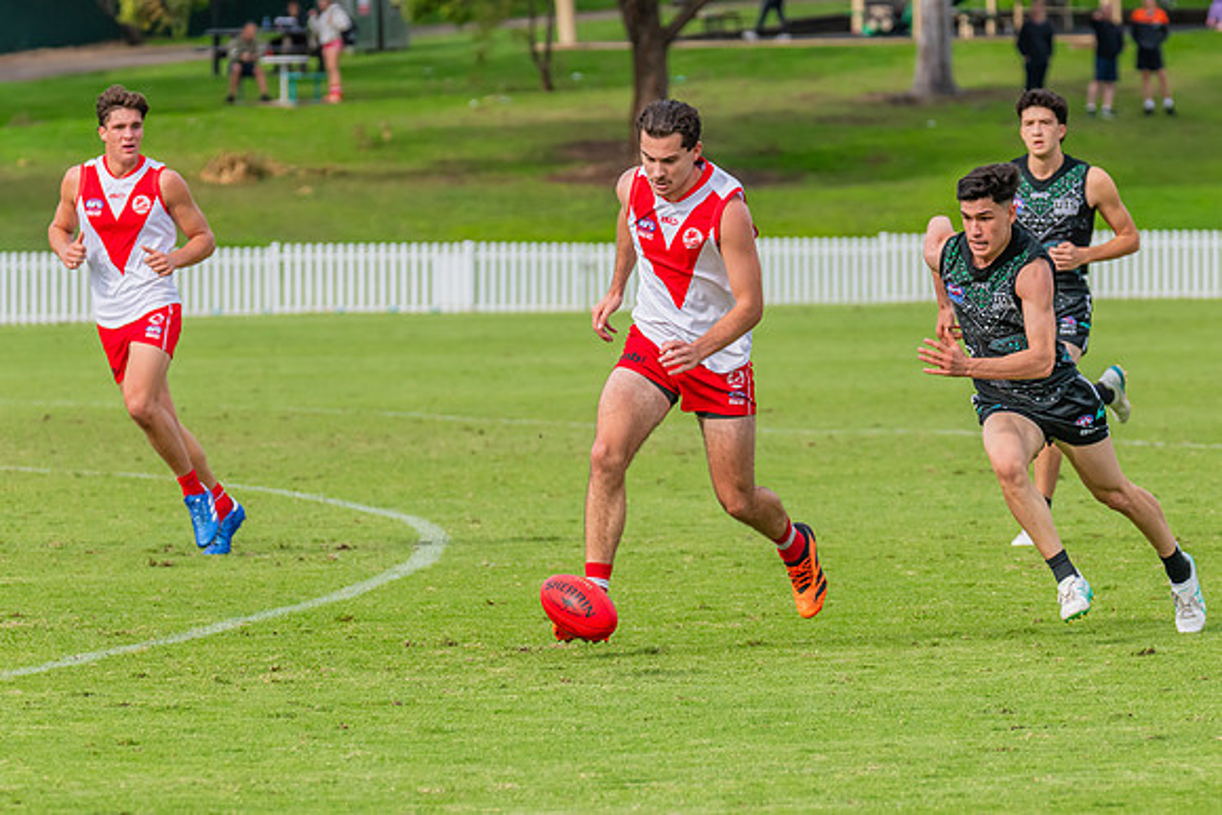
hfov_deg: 6.5
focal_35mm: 315
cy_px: 505
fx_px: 10708
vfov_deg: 4.4
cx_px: 761
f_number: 7.1
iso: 800
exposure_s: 1/1600
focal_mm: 250
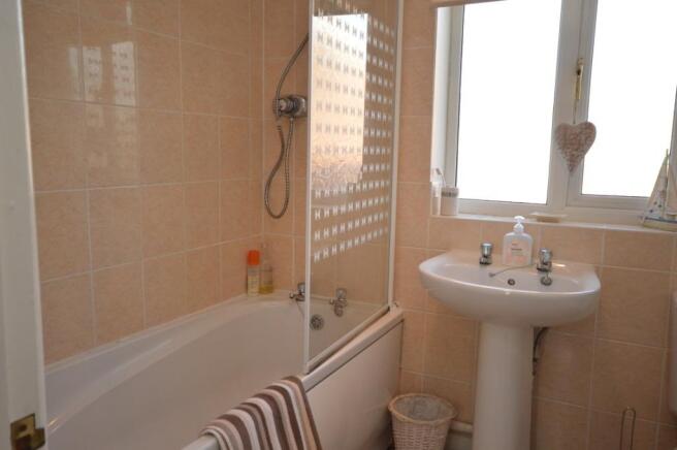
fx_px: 564
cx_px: 338
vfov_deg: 43.5
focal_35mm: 30
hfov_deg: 62.0
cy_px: 225
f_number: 5.6
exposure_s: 1/60
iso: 500
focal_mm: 20
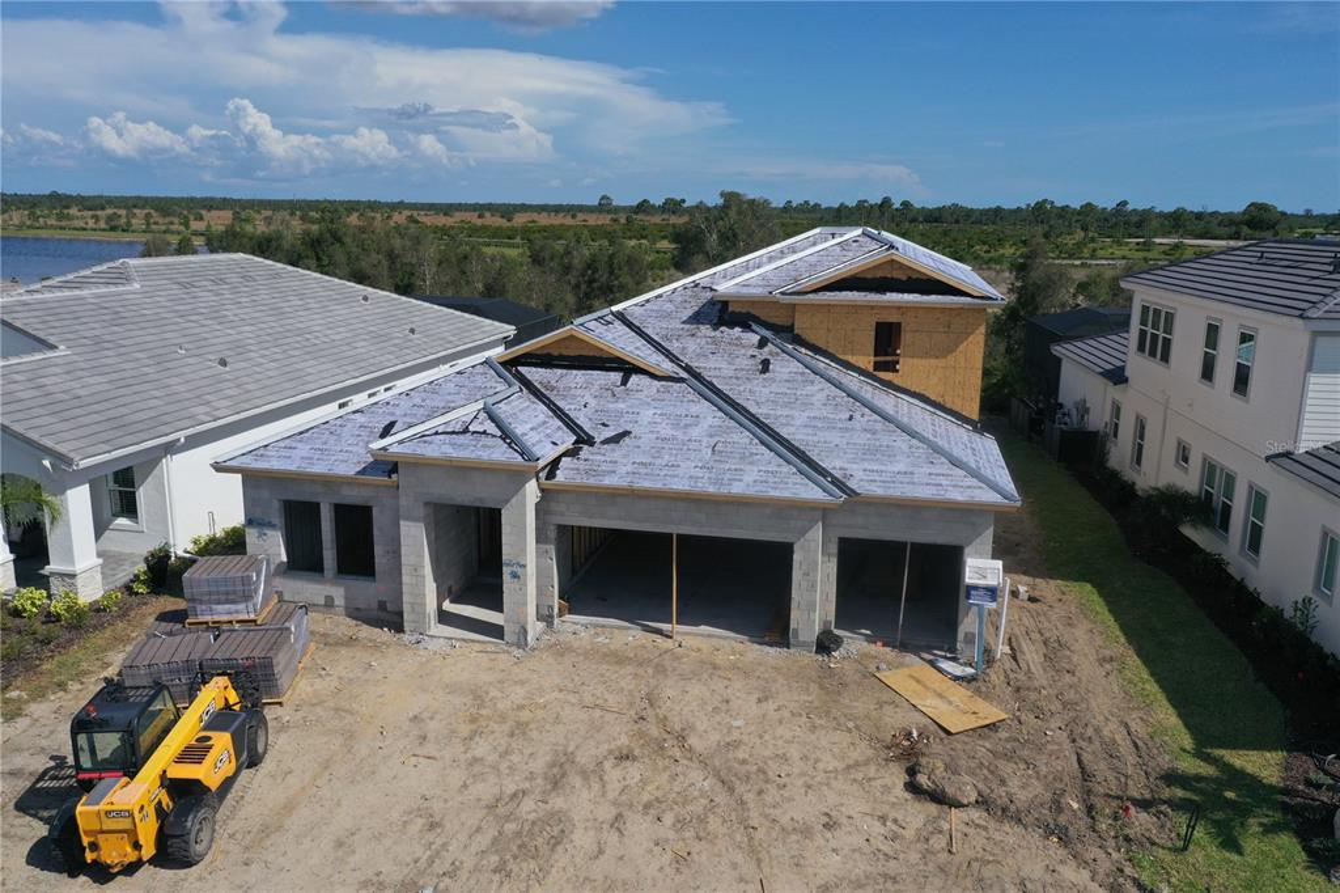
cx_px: 670
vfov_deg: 46.4
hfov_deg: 65.5
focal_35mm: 28
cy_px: 446
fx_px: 1042
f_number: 6.3
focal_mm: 10.26
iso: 100
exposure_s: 1/800
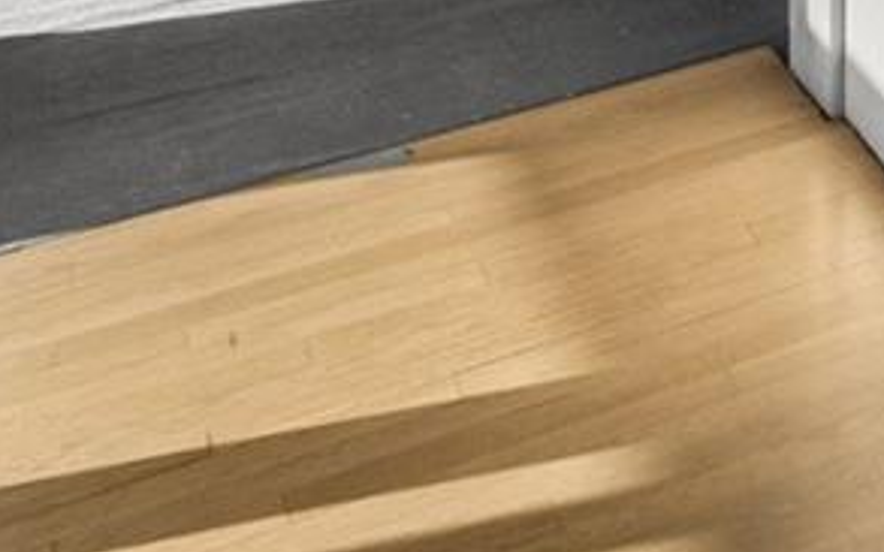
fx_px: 2144
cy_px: -931
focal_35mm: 89
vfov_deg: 11.2
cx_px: 2257
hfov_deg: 13.8
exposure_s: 1/25
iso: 125
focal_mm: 16
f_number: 8
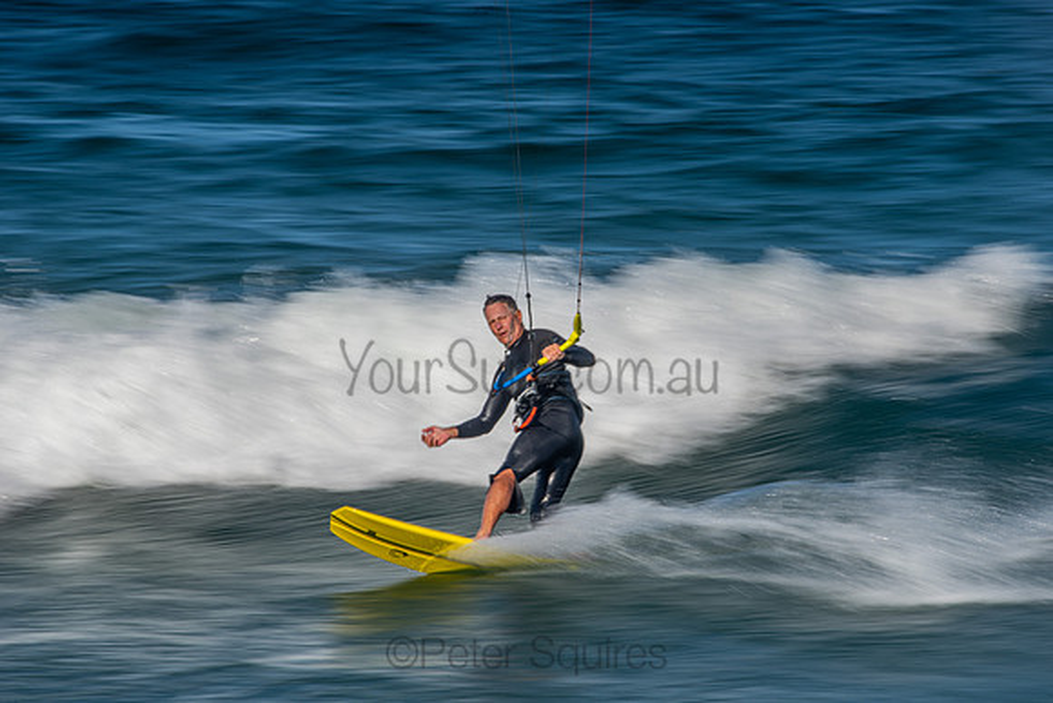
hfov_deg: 4.3
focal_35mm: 480
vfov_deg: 2.9
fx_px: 14043
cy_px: 352
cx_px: 526
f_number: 25
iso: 31
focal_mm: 480
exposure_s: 1/30
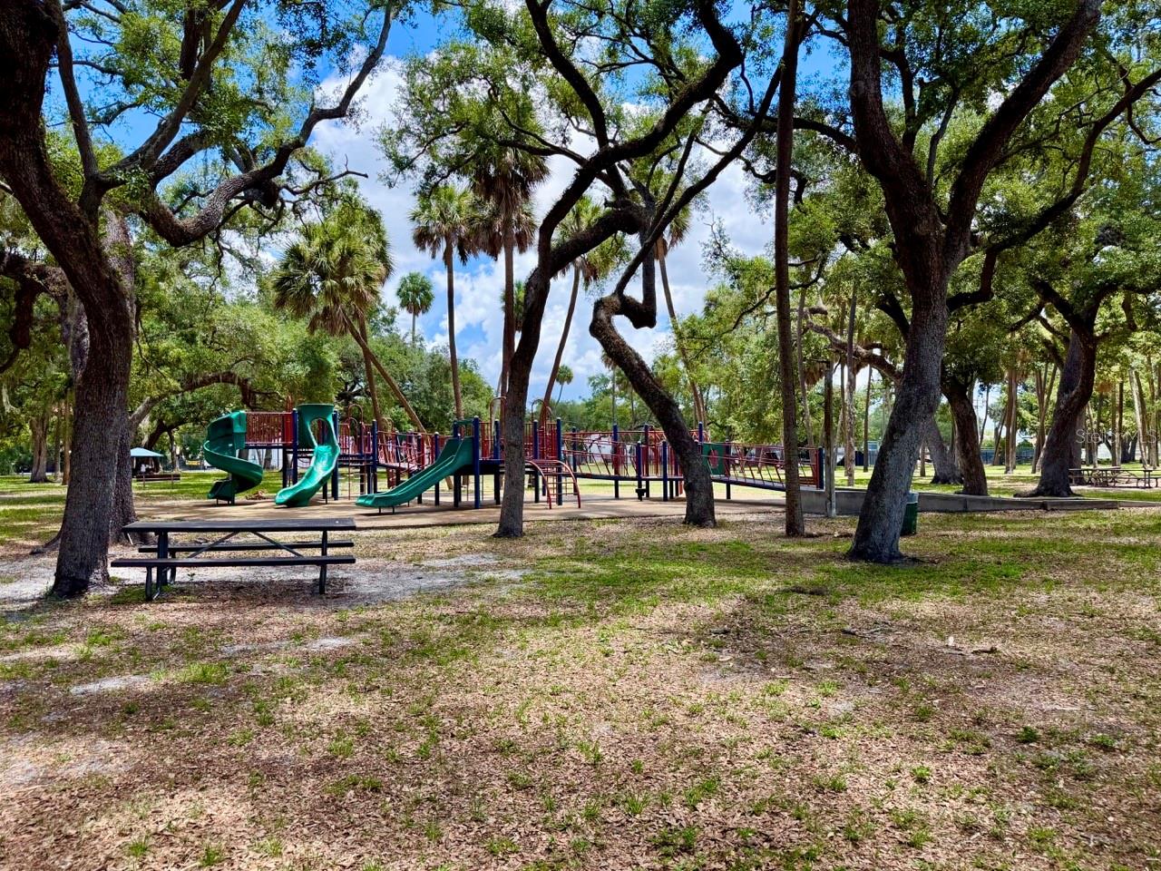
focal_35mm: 24
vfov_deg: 56.8
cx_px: 580
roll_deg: +0.1
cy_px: 436
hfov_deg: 71.6
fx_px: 805
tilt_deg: +1.5
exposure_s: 1/1727
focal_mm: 6.76
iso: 100
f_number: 1.78
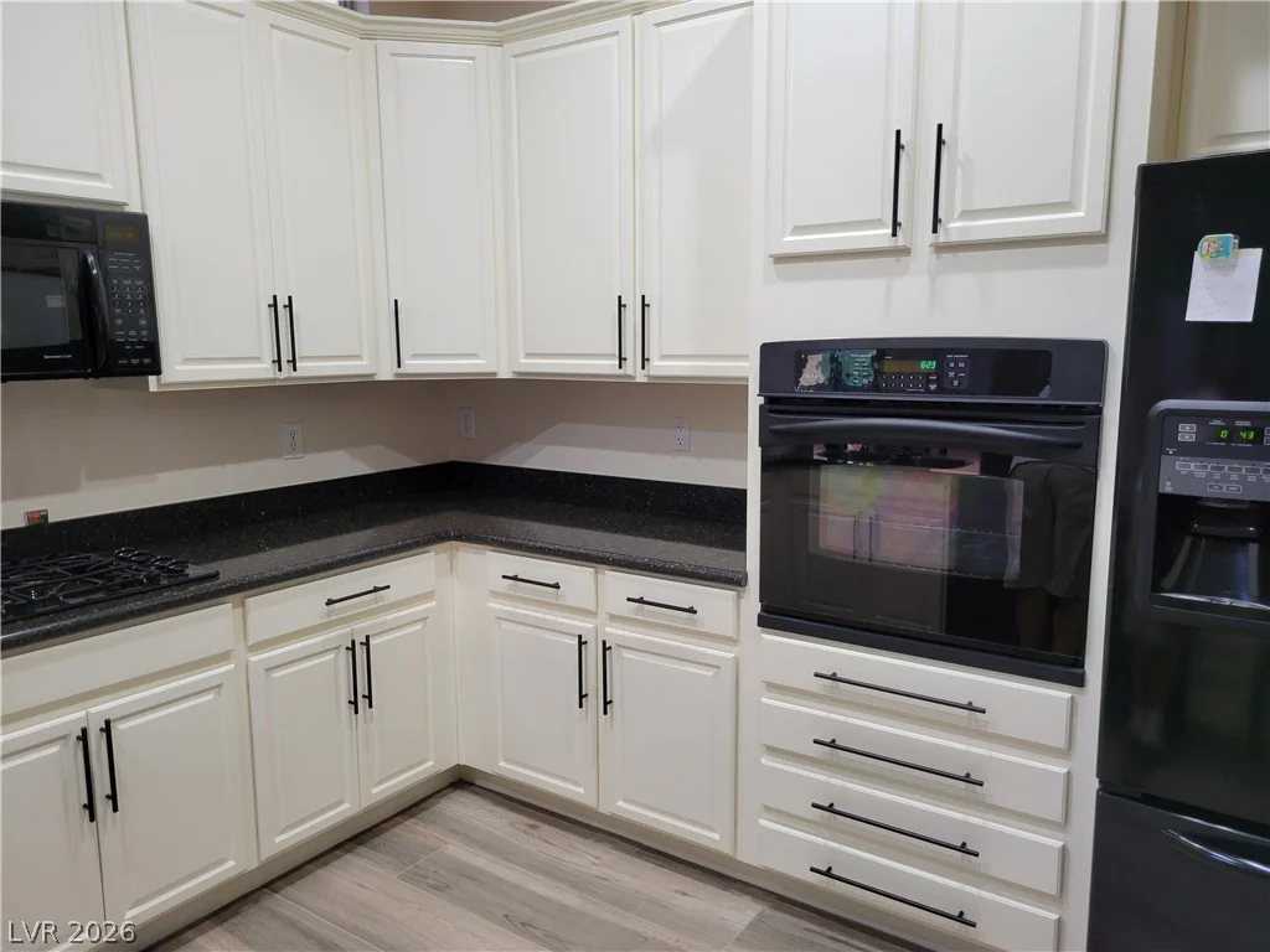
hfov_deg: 67.3
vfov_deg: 53.1
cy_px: 476
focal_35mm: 26
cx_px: 635
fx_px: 954
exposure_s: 1/59
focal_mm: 5.4
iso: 200
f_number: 1.8
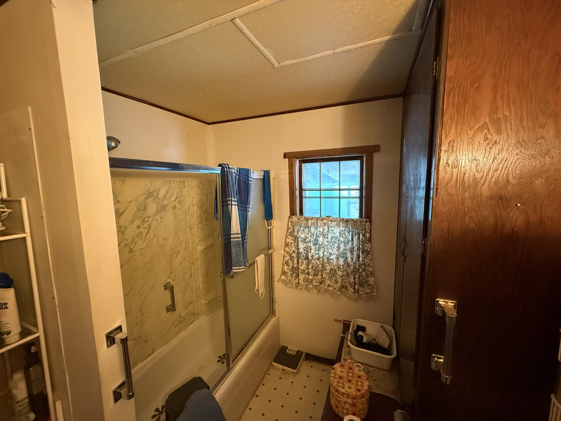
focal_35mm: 14
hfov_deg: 102.1
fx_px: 227
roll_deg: +1.1
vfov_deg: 85.7
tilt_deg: -7.3
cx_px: 280
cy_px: 210
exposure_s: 1/60
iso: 1000
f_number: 2.2
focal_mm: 2.22
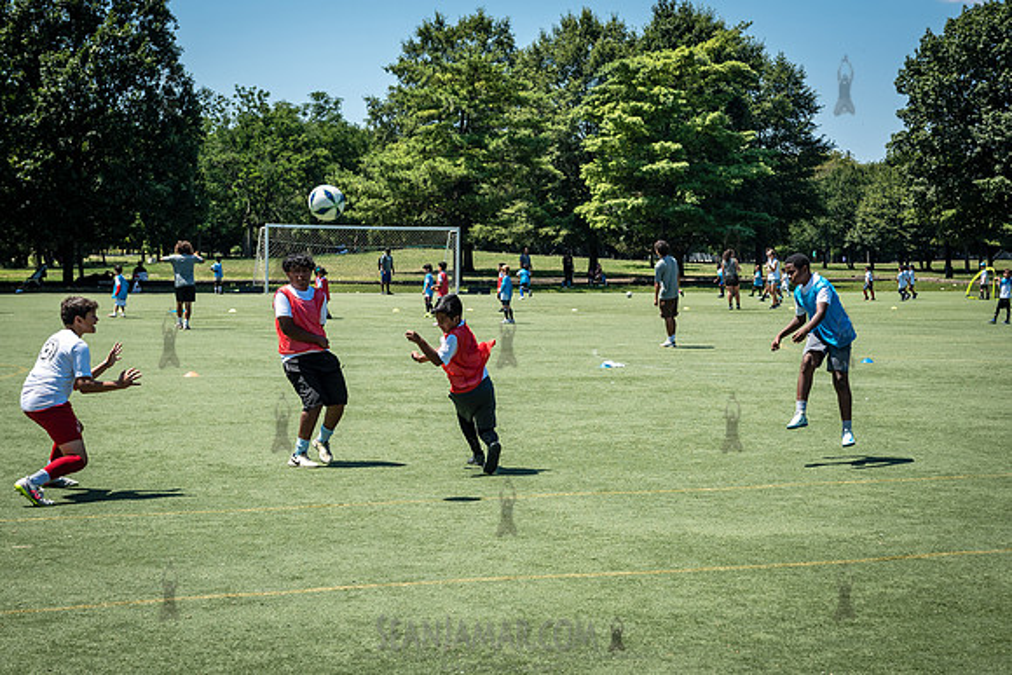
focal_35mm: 68
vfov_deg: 20.1
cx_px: 647
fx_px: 1908
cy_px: 336
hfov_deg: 29.6
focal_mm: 52
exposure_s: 1/1000
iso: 200
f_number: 5
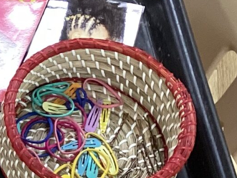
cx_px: -156
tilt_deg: -59.0
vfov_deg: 9.7
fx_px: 1041
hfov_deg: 12.2
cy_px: 168
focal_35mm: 152
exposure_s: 1/50
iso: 200
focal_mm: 3.3
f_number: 2.4
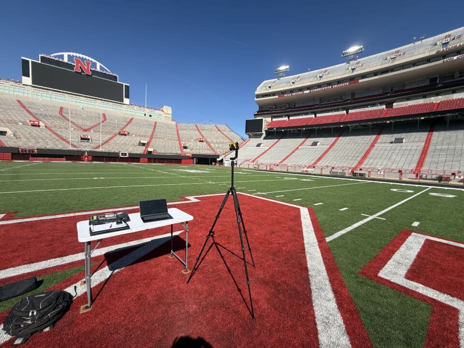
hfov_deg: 102.1
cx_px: 232
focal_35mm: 14
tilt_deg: -4.7
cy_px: 174
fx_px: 188
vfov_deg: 85.7
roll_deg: -2.0
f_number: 2.2
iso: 50
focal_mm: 2.22
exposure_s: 1/2611
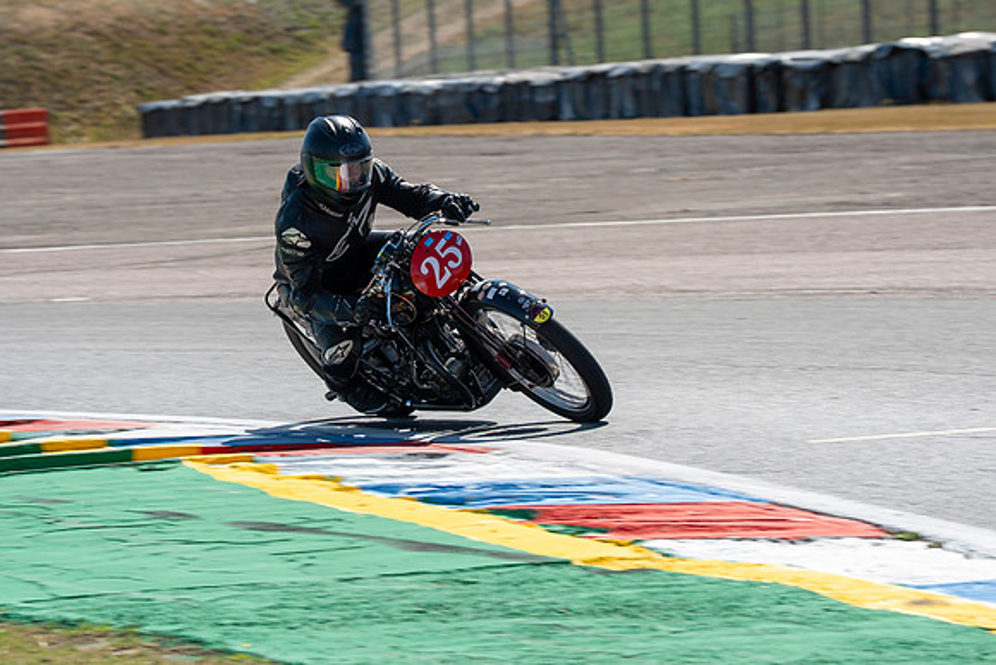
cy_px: 296
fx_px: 6907
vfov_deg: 5.5
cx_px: 425
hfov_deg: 8.2
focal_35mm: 250
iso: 160
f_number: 9
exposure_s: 1/320
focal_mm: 200
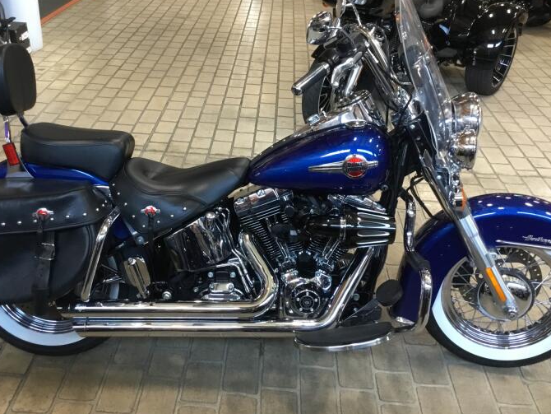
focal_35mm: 37
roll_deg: -4.1
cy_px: 185
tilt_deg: -27.3
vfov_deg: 38.6
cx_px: 253
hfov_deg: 50.1
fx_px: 589
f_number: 2.4
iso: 125
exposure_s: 1/30
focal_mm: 3.3
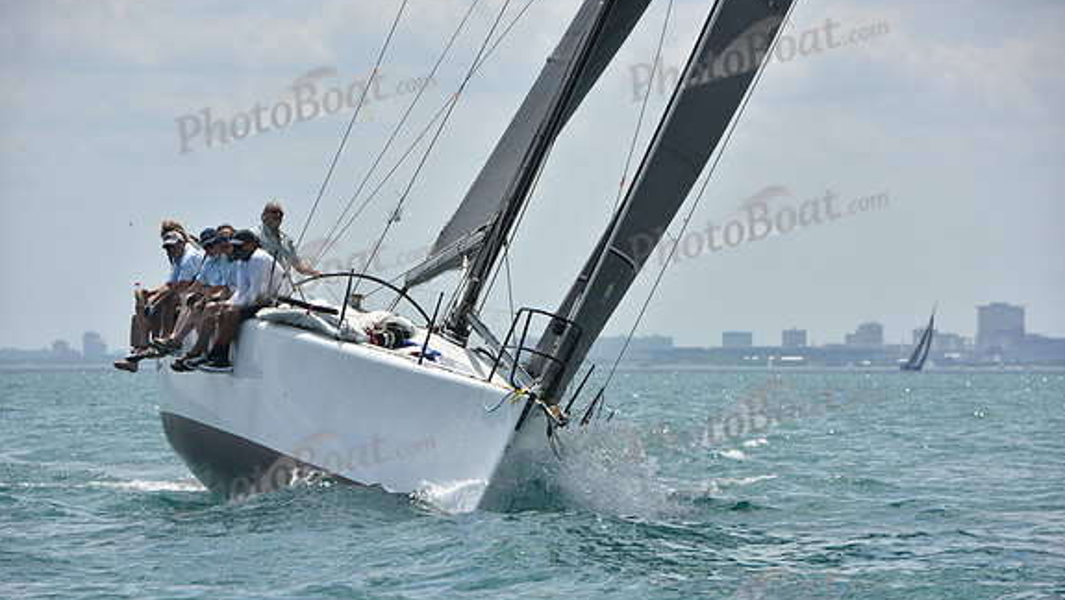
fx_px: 5820
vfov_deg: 5.9
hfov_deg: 10.5
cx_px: 533
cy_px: 347
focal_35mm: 206
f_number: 9
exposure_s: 1/1250
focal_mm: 195
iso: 250
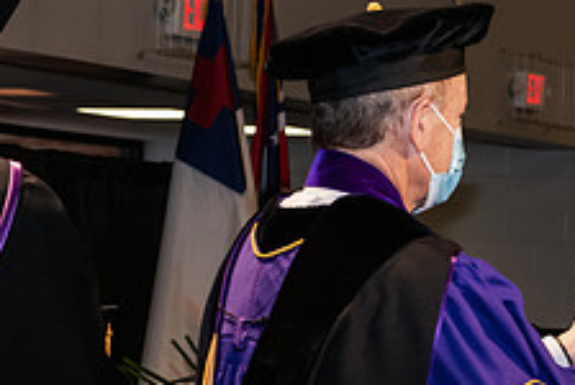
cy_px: 214
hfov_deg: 13.3
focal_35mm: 150
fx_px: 2399
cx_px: 696
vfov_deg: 9.2
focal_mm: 58
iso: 1600
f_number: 6.3
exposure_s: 1/200
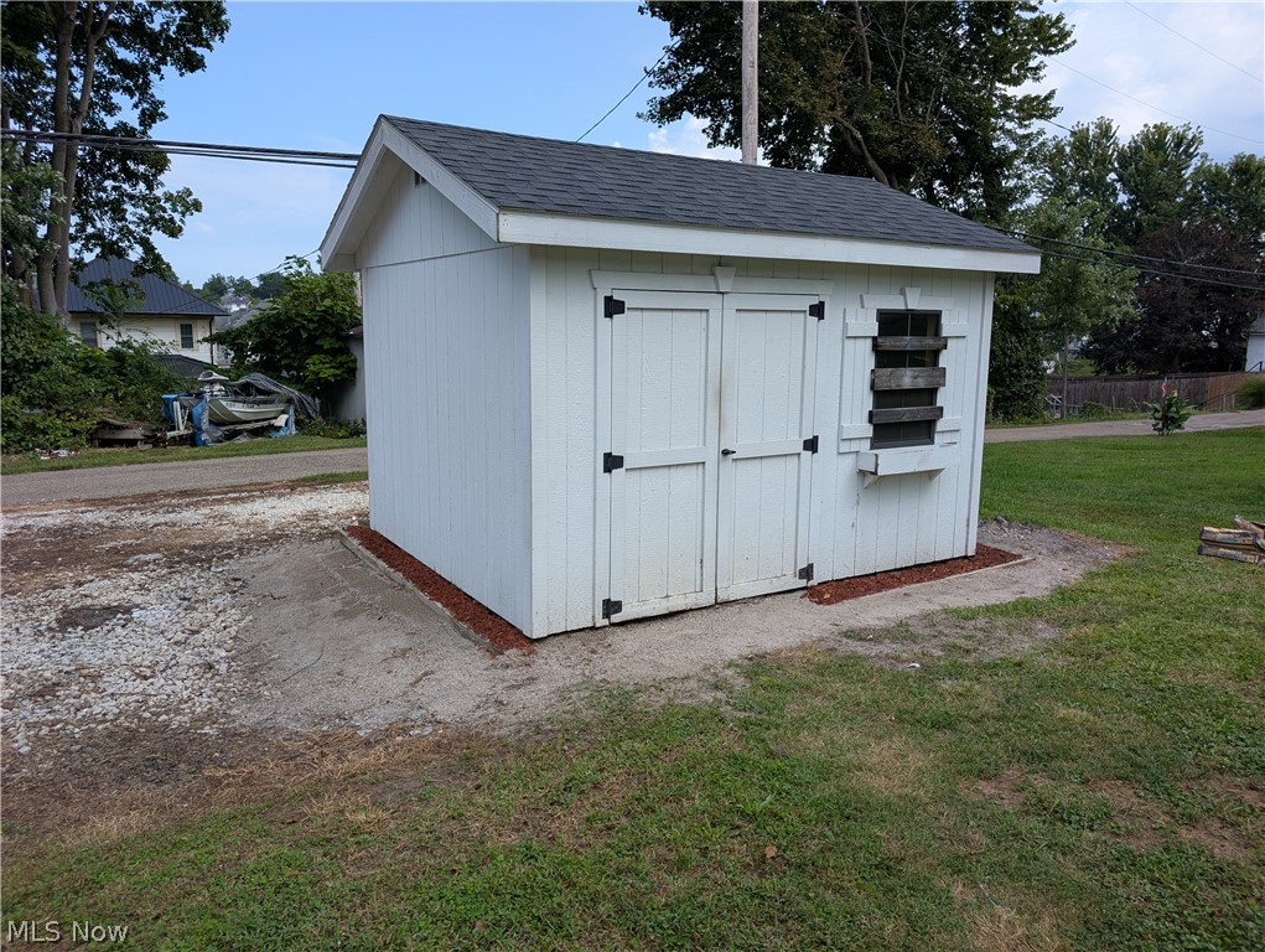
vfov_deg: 56.9
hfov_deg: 71.5
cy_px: 476
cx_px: 632
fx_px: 878
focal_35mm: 24
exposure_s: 1/739
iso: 20
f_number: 1.68
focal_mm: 6.9
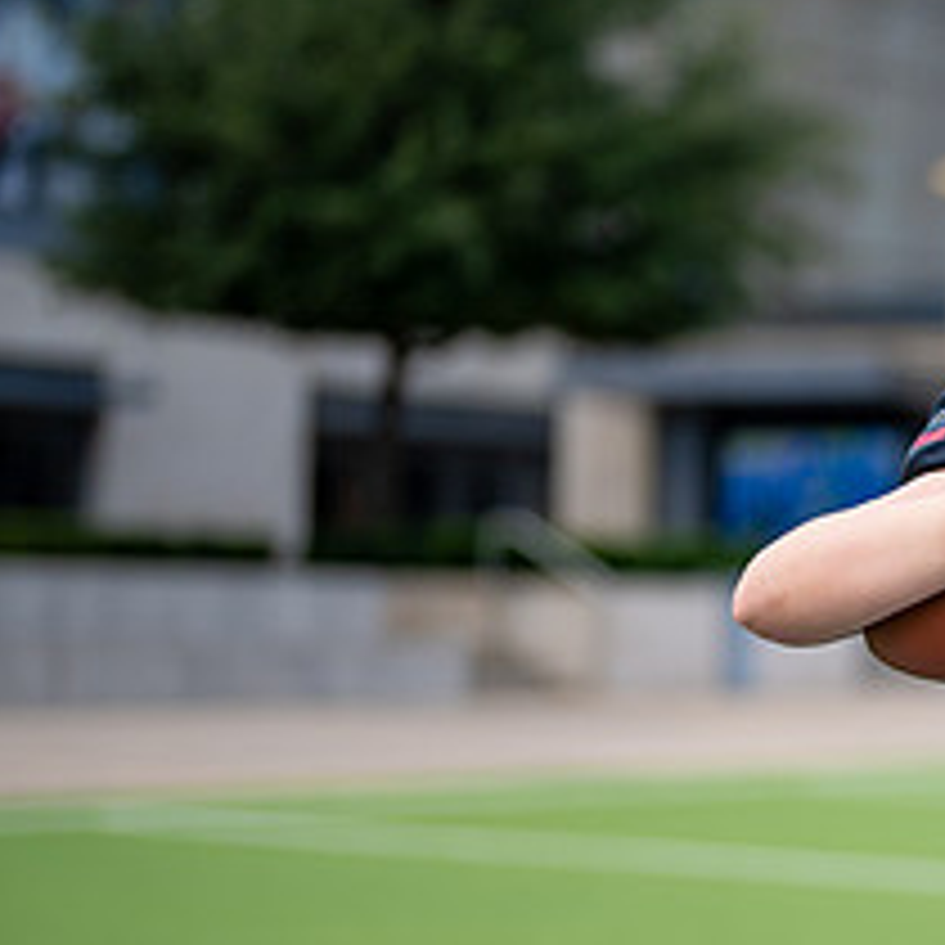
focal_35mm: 137
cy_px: 650
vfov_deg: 12.7
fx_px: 4231
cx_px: 1268
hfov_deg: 12.3
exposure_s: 1/1600
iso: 100
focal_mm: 50
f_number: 1.2
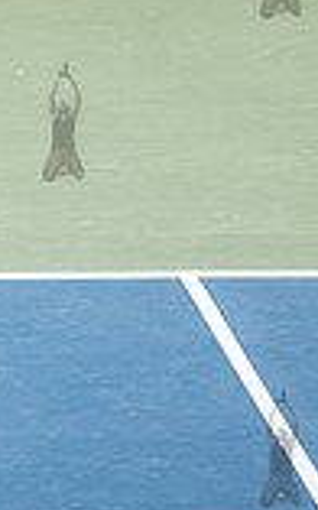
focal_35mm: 802
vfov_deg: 2.6
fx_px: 11131
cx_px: -337
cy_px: -42
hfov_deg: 1.6
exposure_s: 1/1600
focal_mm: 200
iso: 200
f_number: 3.5
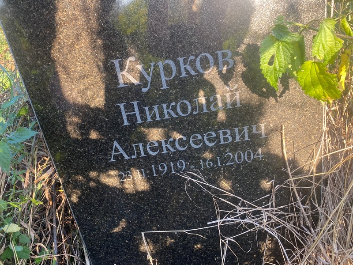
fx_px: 265
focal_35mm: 26
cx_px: 176
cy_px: 132
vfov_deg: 53.1
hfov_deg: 67.3
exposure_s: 1/122
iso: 50
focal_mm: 4.25
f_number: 1.8
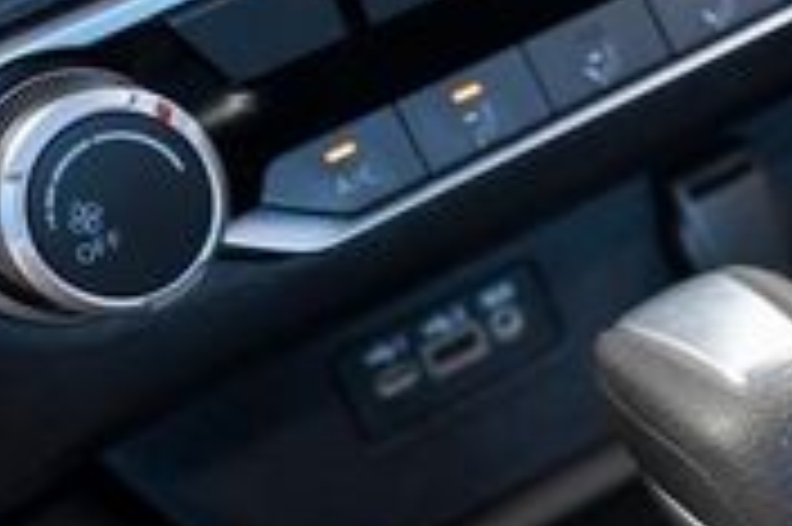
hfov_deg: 15.5
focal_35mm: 120
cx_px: 1256
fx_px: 2637
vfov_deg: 10.9
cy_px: 825
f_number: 4.5
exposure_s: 1/125
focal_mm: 33
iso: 2500
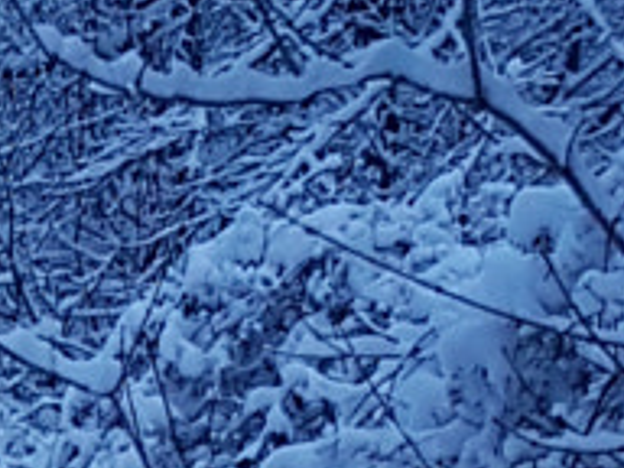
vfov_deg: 6.6
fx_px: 3912
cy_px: 910
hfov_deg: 8.7
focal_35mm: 217
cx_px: -556
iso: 200
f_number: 1.7
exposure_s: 1/14
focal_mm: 4.2
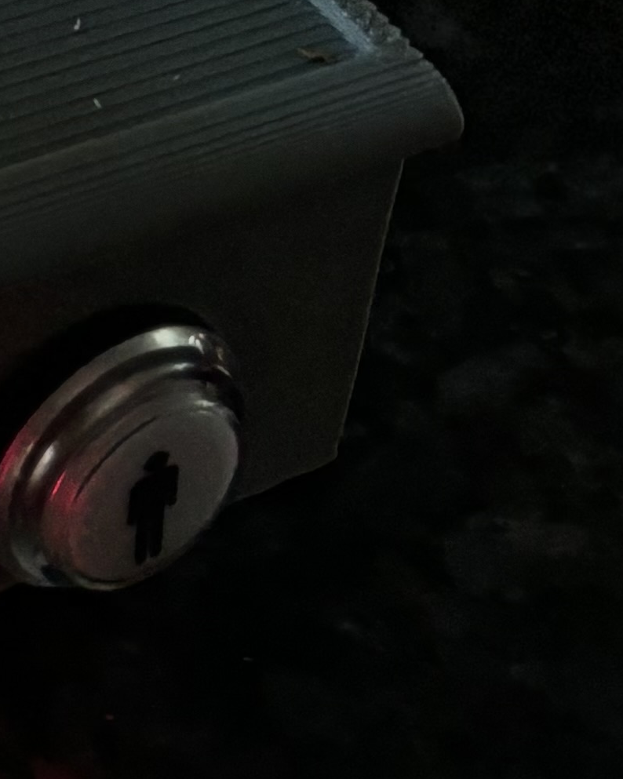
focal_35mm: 146
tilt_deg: -29.5
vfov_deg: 12.4
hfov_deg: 9.6
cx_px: -787
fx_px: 3366
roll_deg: -1.4
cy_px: -467
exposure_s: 1/50
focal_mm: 5.96
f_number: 1.6
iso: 250
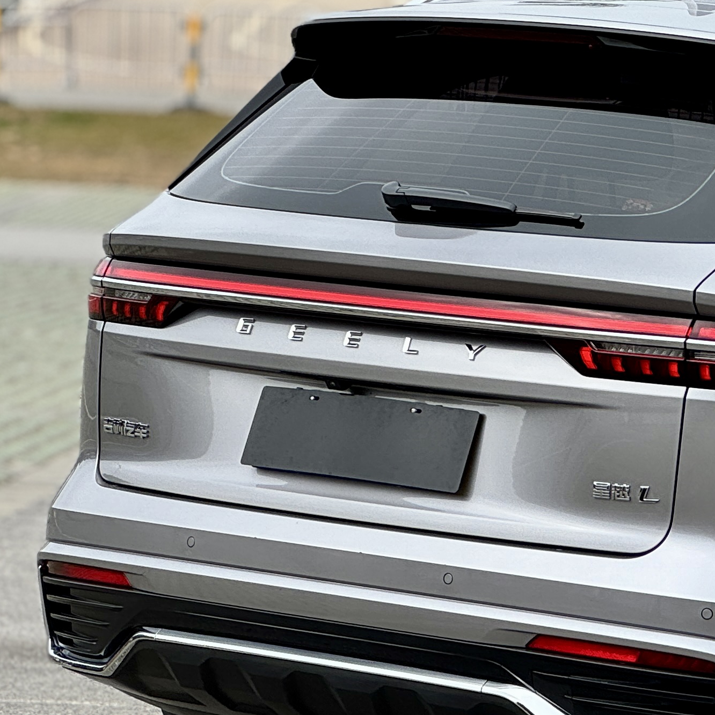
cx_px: 970
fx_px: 4814
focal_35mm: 206
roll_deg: -1.3
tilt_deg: -2.2
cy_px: 305
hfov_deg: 8.4
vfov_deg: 8.5
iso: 25
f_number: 2.8
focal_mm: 9
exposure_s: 1/344
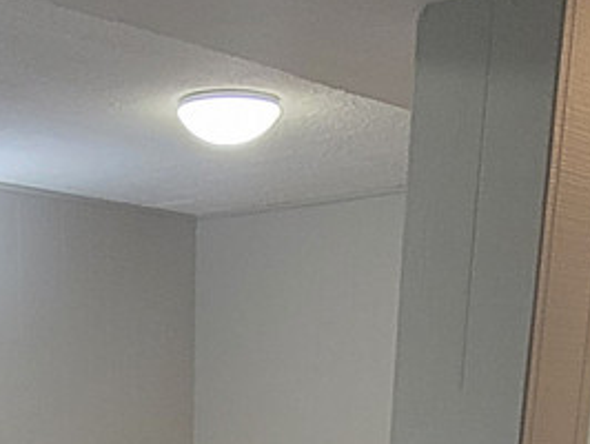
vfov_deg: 14.4
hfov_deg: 25.5
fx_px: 1279
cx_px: 106
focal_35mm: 75
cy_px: 1017
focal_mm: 2.2
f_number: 2.2
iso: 250
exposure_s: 1/60
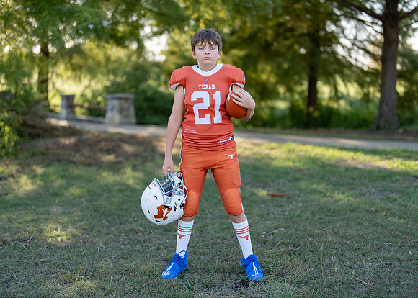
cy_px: 147
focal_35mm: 55
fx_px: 650
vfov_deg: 25.8
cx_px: 210
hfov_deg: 35.6
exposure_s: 1/1250
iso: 100
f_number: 1.2
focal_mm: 50
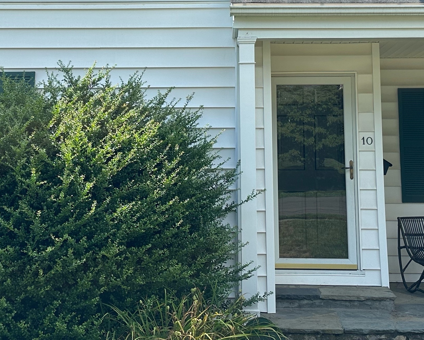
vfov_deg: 25.8
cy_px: 72
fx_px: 728
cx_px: 213
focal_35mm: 58
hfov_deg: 32.5
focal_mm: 6.86
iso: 80
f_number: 1.78
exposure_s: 1/2469
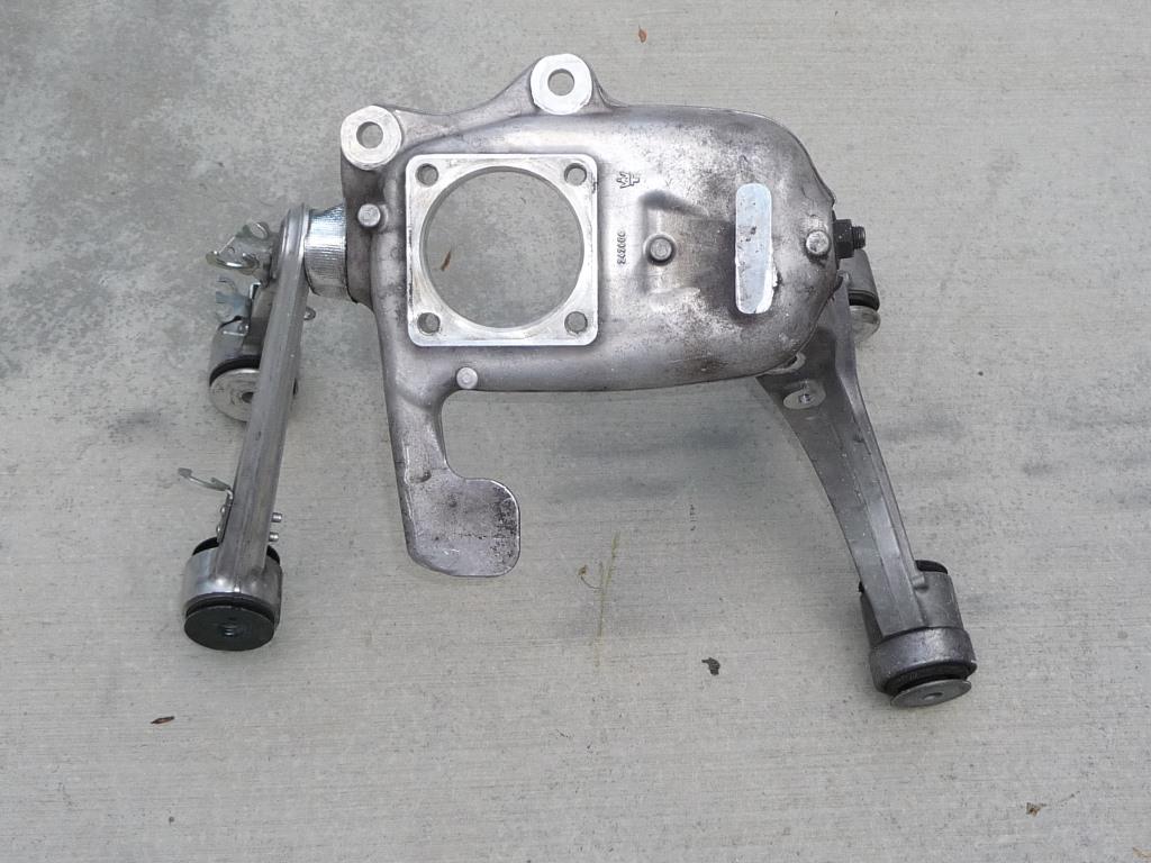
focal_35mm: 50
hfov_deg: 38.2
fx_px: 1663
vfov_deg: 29.1
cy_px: 432
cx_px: 576
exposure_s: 1/320
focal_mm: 5
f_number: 3.4
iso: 100
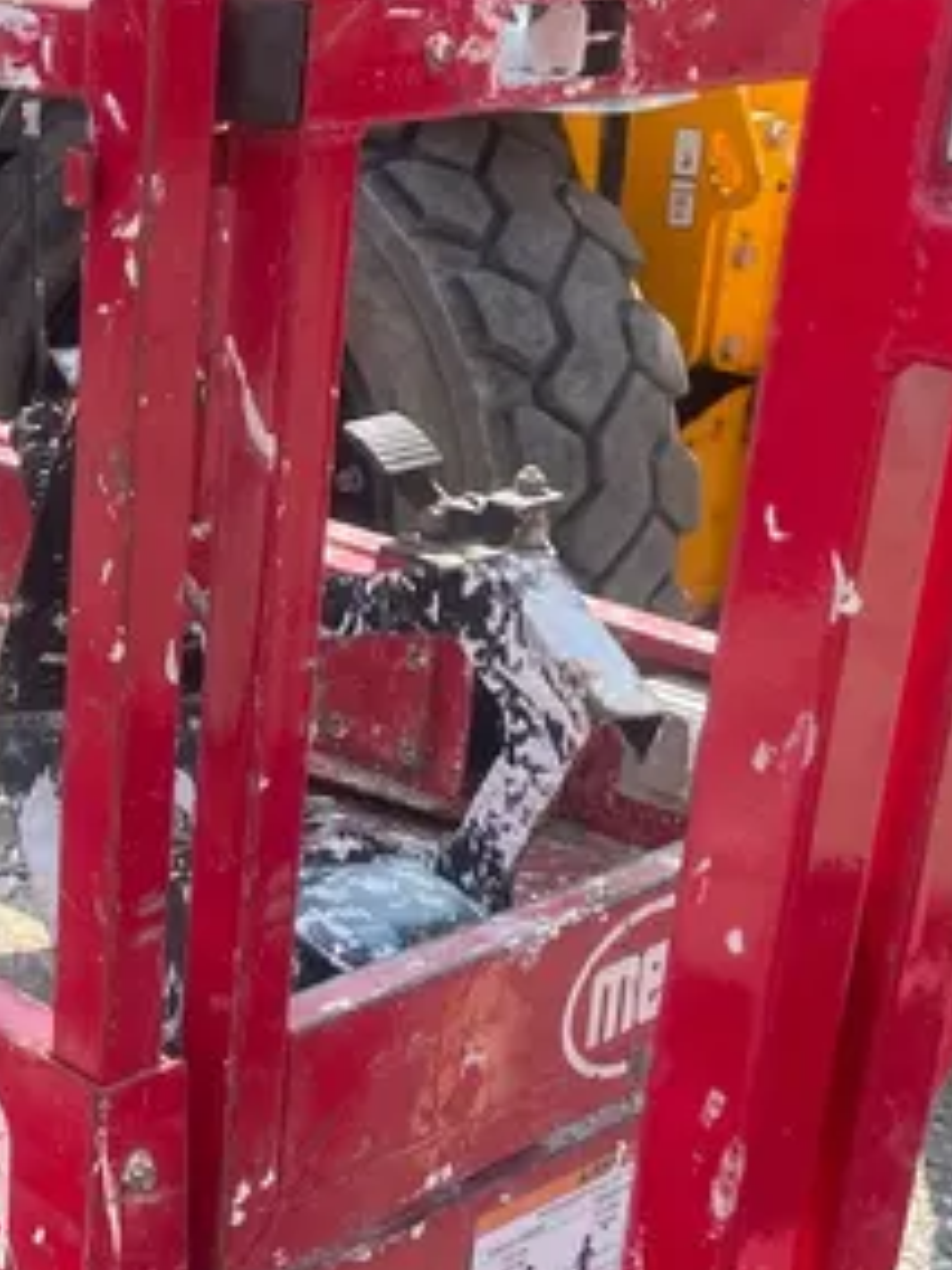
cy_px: 686
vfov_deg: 29.0
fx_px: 2457
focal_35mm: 67
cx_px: -116
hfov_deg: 20.8
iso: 32
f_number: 1.6
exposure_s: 1/997
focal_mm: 4.2
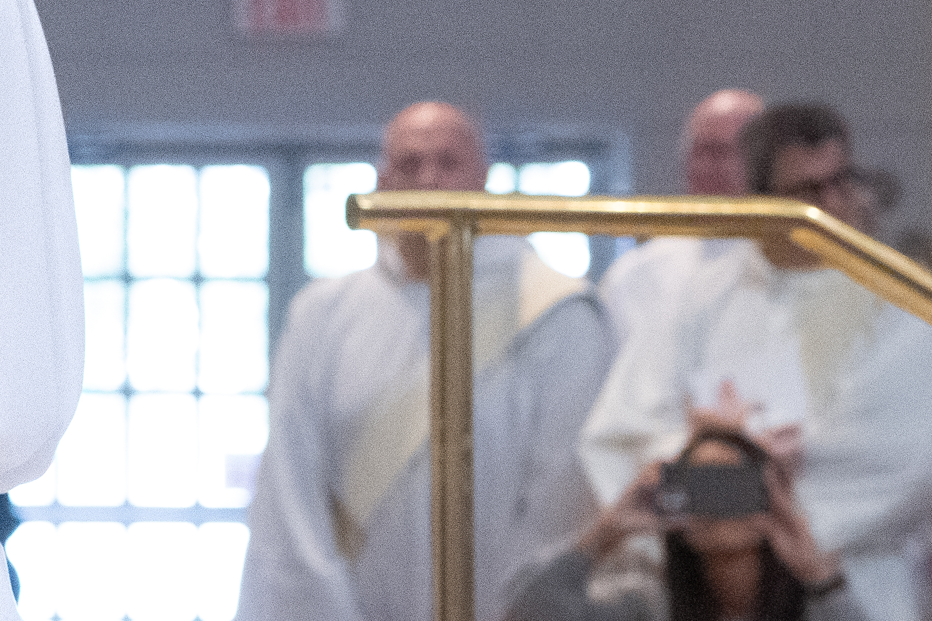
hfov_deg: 5.7
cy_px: 103
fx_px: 9088
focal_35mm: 351
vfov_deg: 3.9
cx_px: -900
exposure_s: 1/320
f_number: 4.5
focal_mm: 70
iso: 5000
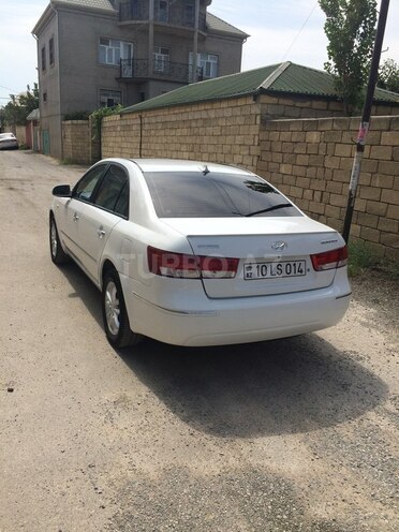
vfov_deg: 61.7
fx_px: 446
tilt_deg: -14.3
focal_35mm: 29
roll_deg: -2.6
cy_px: 266
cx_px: 200
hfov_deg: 48.2
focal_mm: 4.15
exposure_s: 1/2933
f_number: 2.2
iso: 32
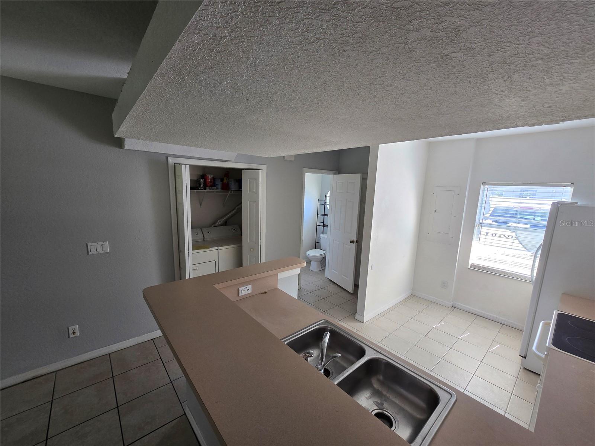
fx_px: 223
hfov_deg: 106.2
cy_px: 223
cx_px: 298
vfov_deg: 89.9
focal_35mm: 13
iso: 125
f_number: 2.2
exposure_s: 1/60
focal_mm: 2.2
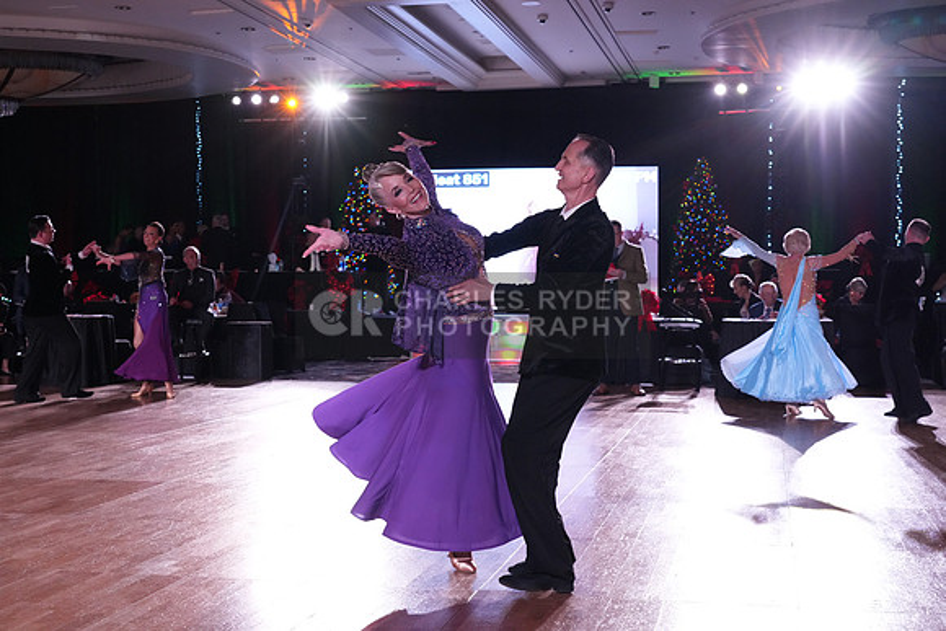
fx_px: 1262
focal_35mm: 48
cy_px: 316
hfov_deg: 41.1
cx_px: 473
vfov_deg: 28.1
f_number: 6.3
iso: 5000
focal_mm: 48
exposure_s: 1/320
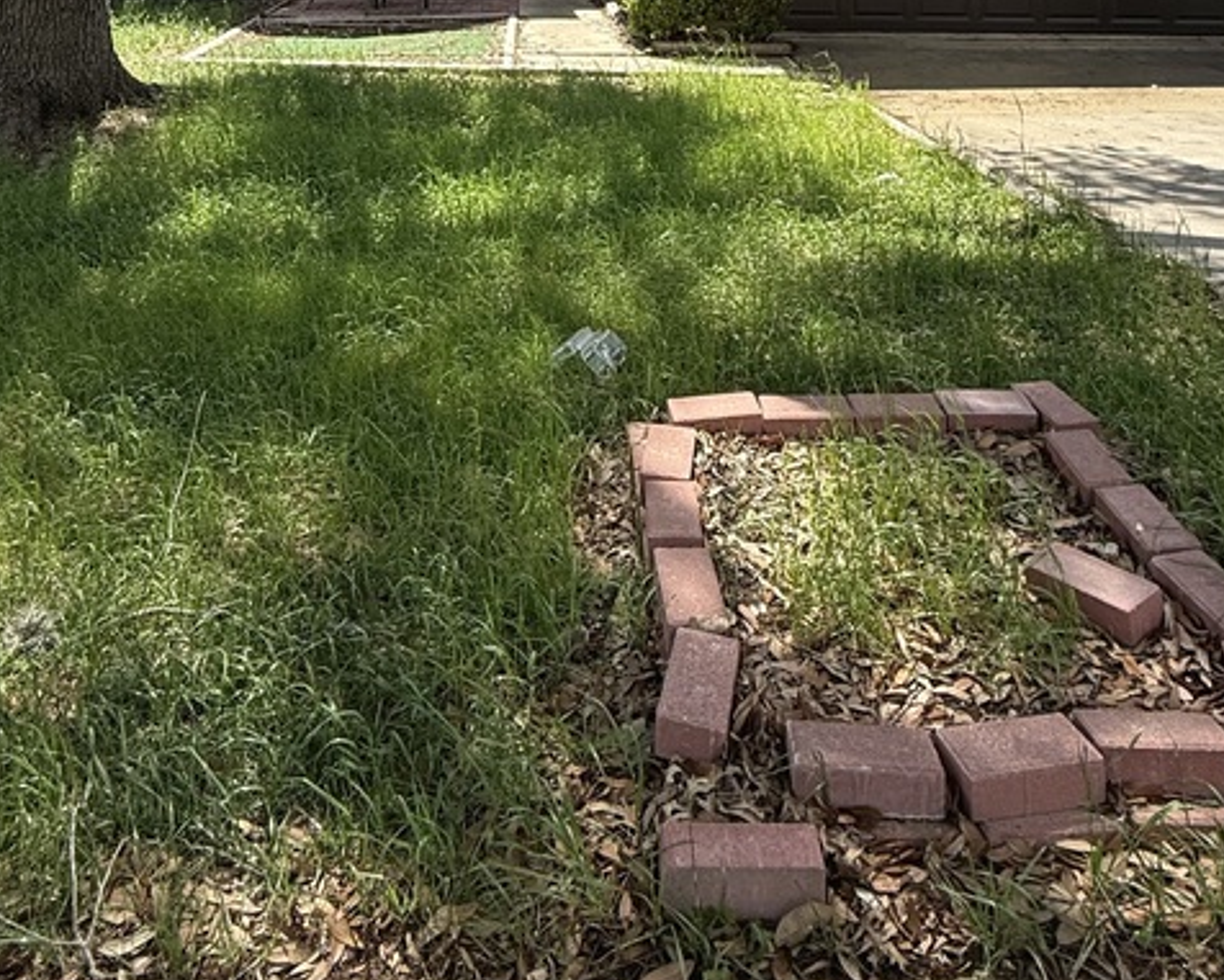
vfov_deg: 38.6
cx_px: 566
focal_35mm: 31
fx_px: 1123
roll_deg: -1.2
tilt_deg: +0.6
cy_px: -108
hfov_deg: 57.1
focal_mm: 2.22
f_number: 2.2
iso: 64
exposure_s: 1/809
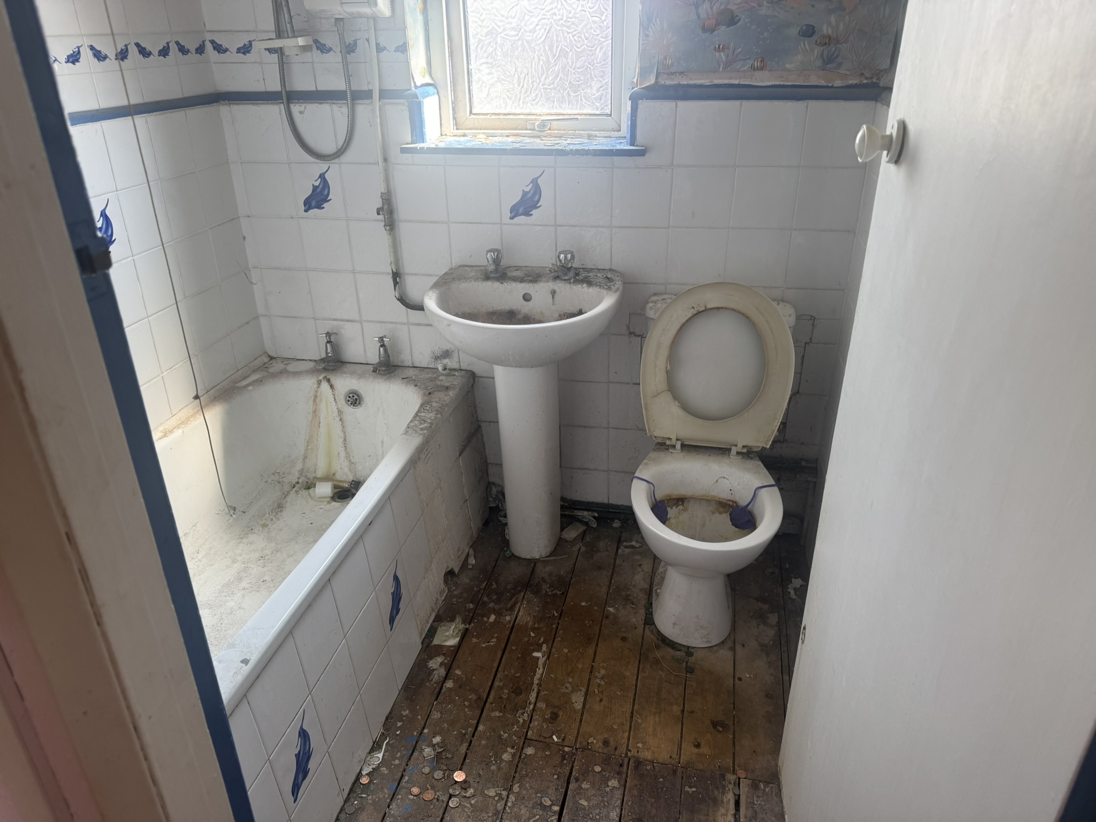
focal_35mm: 24
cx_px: 548
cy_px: 411
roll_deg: +1.6
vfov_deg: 56.8
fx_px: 760
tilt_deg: -26.8
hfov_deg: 71.6
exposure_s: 1/121
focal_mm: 6.76
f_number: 1.78
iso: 125
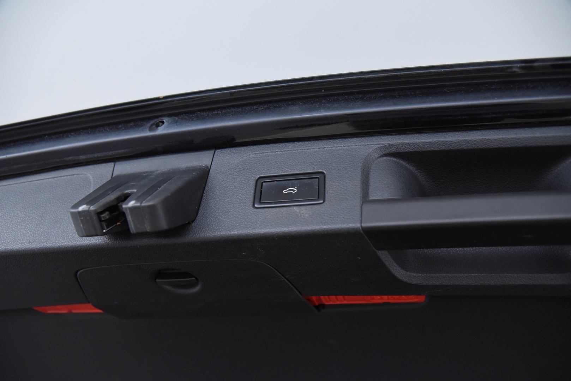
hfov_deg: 65.5
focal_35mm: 28
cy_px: 190
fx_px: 444
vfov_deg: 46.4
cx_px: 286
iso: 4000
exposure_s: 1/160
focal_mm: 28
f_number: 4
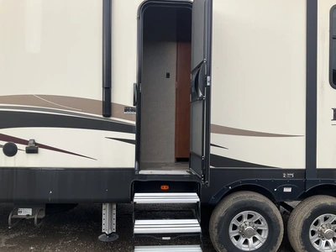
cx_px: 168
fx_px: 281
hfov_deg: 61.7
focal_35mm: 29
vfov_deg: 48.2
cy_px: 126
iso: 20
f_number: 1.8
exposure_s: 1/177
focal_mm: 3
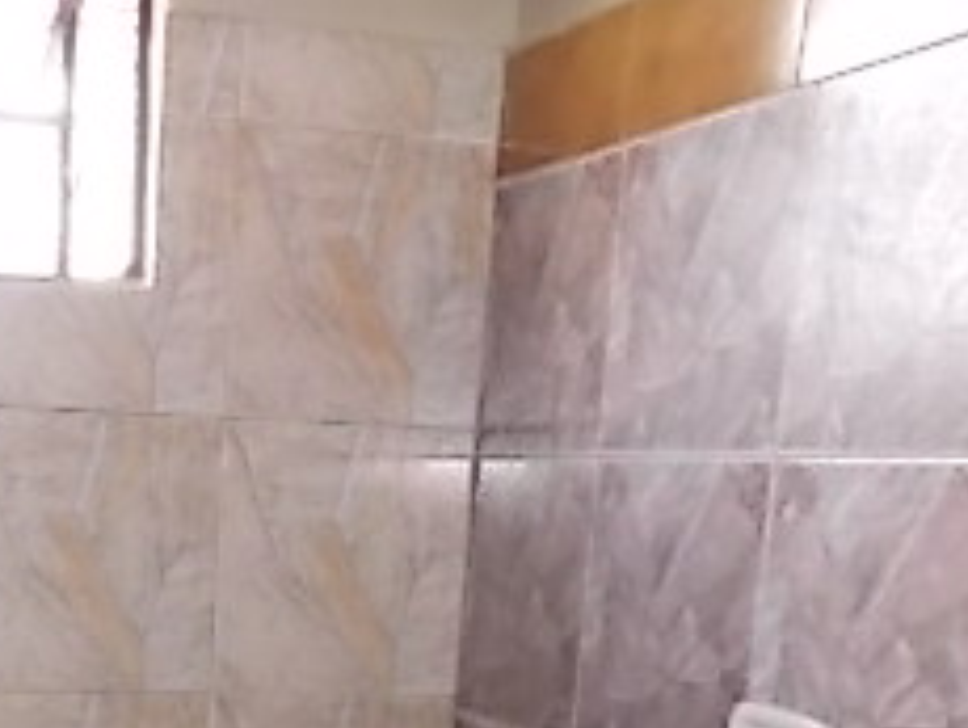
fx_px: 1792
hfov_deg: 29.3
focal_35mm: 64
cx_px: 139
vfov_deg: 21.4
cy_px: 871
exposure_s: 1/30
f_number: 3.1
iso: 200
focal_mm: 4
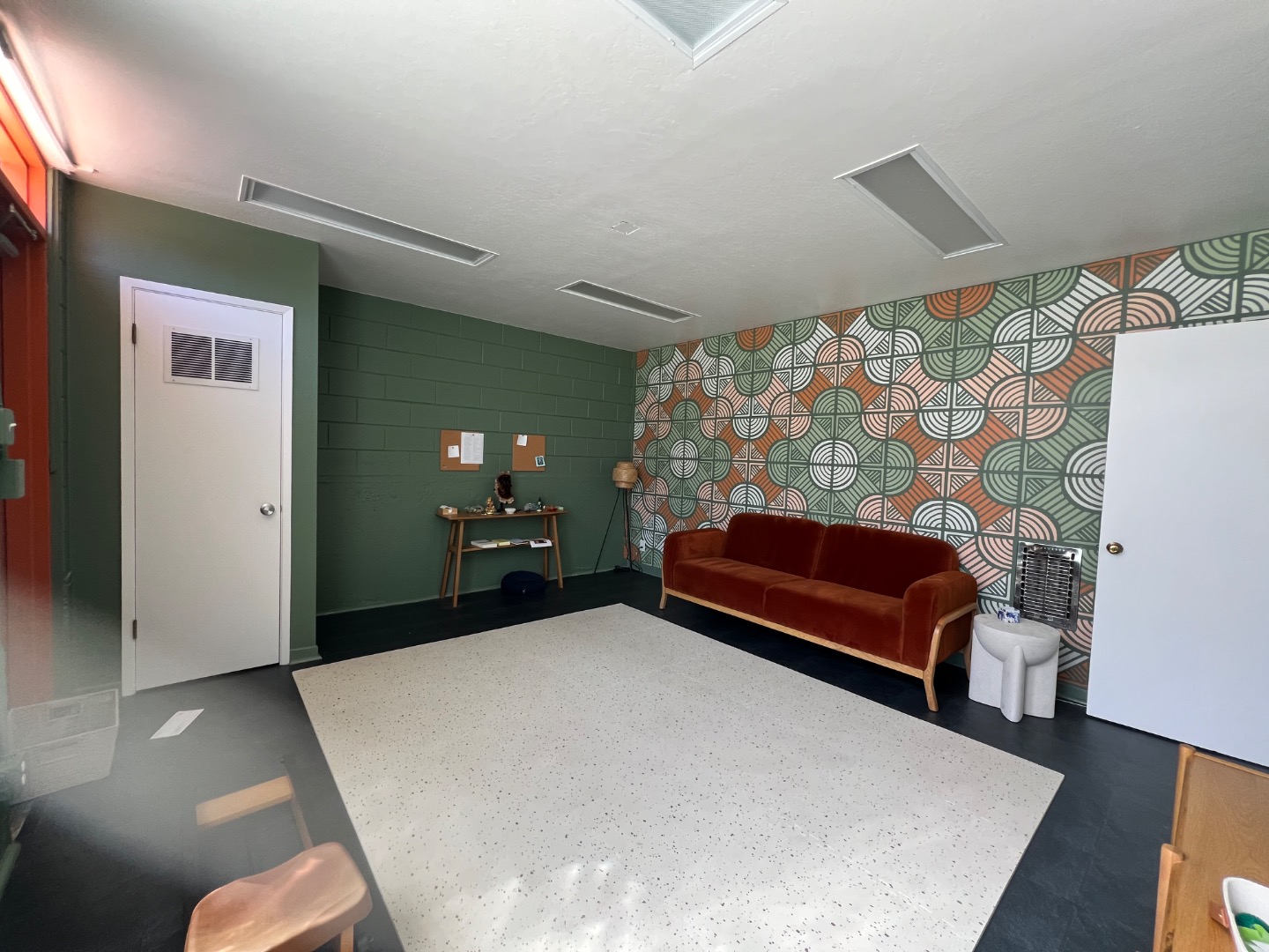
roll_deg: -1.6
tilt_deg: -3.2
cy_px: 476
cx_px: 634
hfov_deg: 106.2
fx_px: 477
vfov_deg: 89.9
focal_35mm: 13
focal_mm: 1.57
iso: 200
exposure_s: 1/99
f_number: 1.8
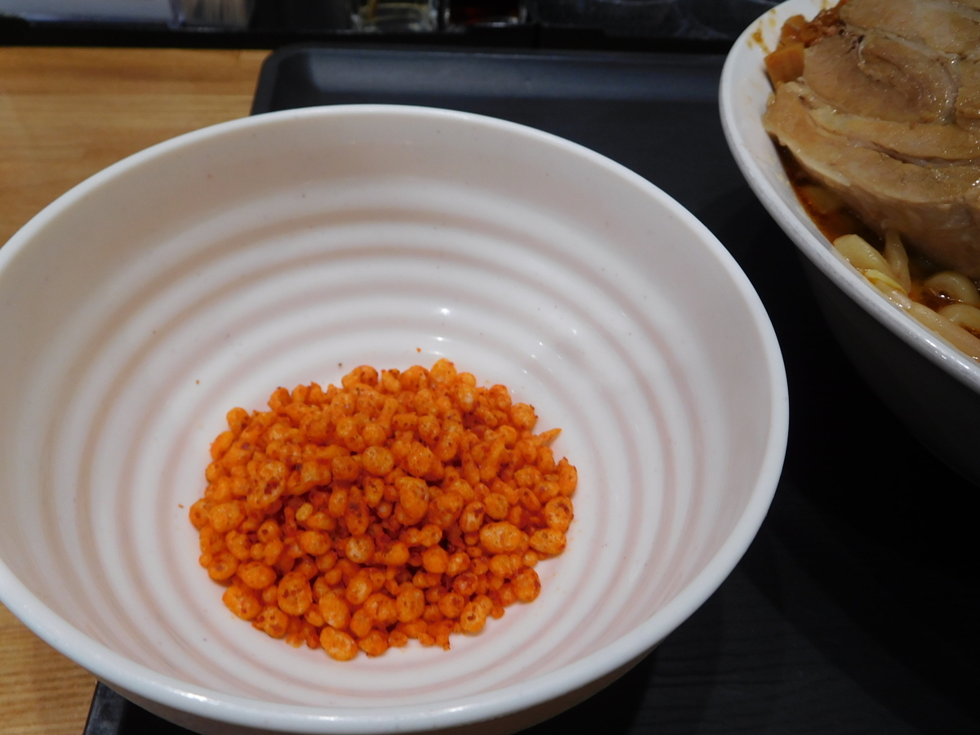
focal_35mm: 25
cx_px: 490
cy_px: 368
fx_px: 708
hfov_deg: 69.4
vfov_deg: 54.9
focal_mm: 4.5
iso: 125
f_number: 3.4
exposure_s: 1/30
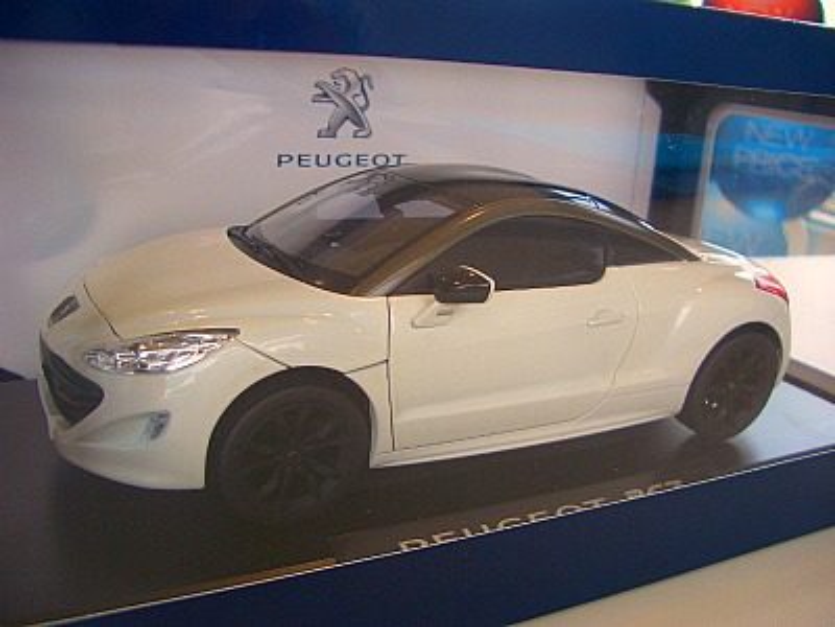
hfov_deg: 52.6
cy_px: 314
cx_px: 418
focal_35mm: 35
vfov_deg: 40.7
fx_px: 844
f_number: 2.6
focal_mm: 5.8
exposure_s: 1/100
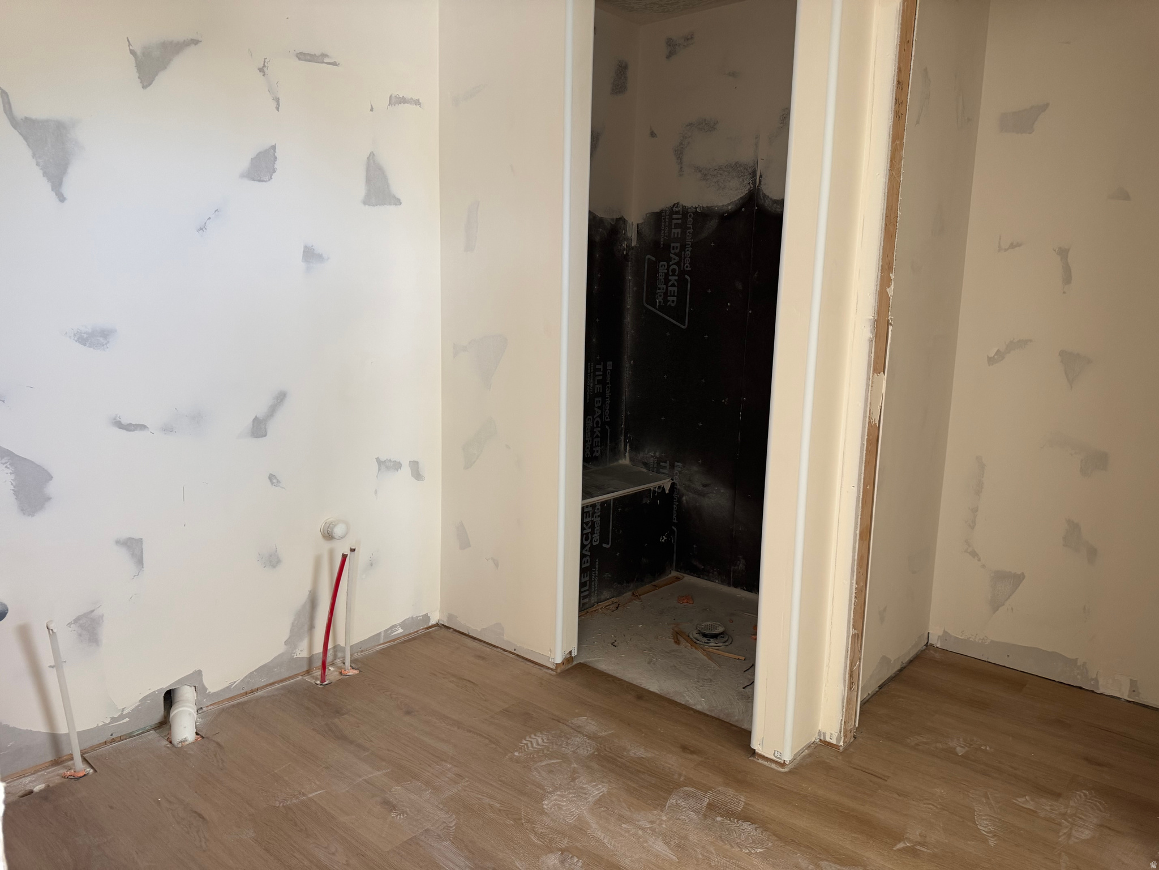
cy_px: 435
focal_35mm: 24
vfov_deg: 56.8
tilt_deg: -9.6
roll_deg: -2.8
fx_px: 804
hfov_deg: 71.6
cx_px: 580
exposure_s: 1/110
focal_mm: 6.76
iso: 200
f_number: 1.78
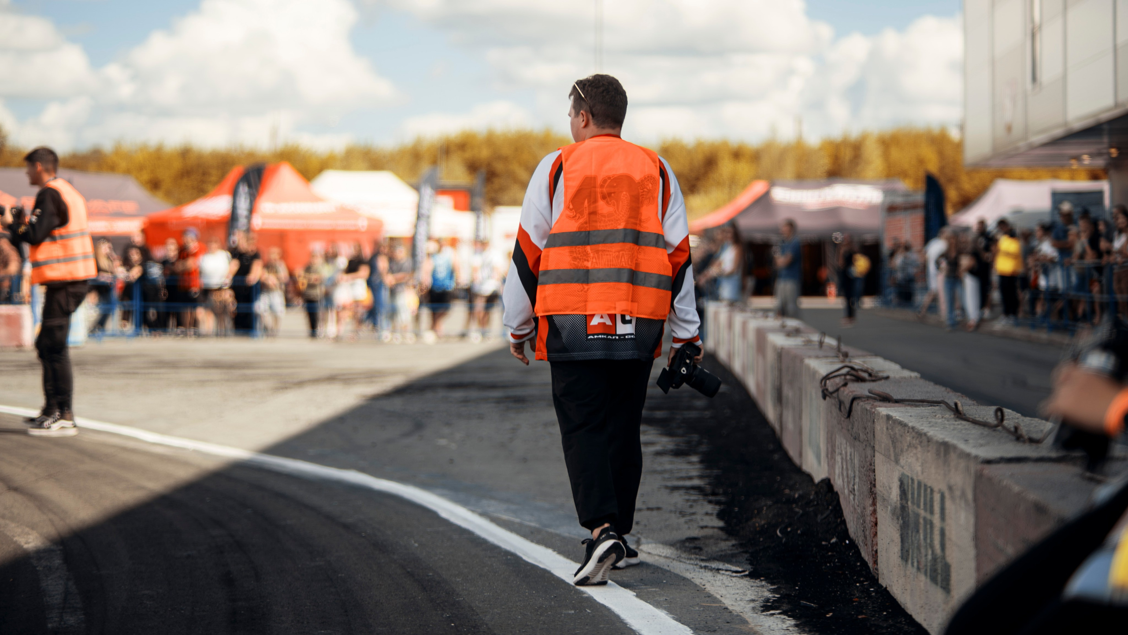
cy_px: 282
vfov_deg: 13.6
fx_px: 2663
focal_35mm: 89
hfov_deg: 23.9
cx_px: 564
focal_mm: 85
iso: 100
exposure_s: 1/320
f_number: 1.8
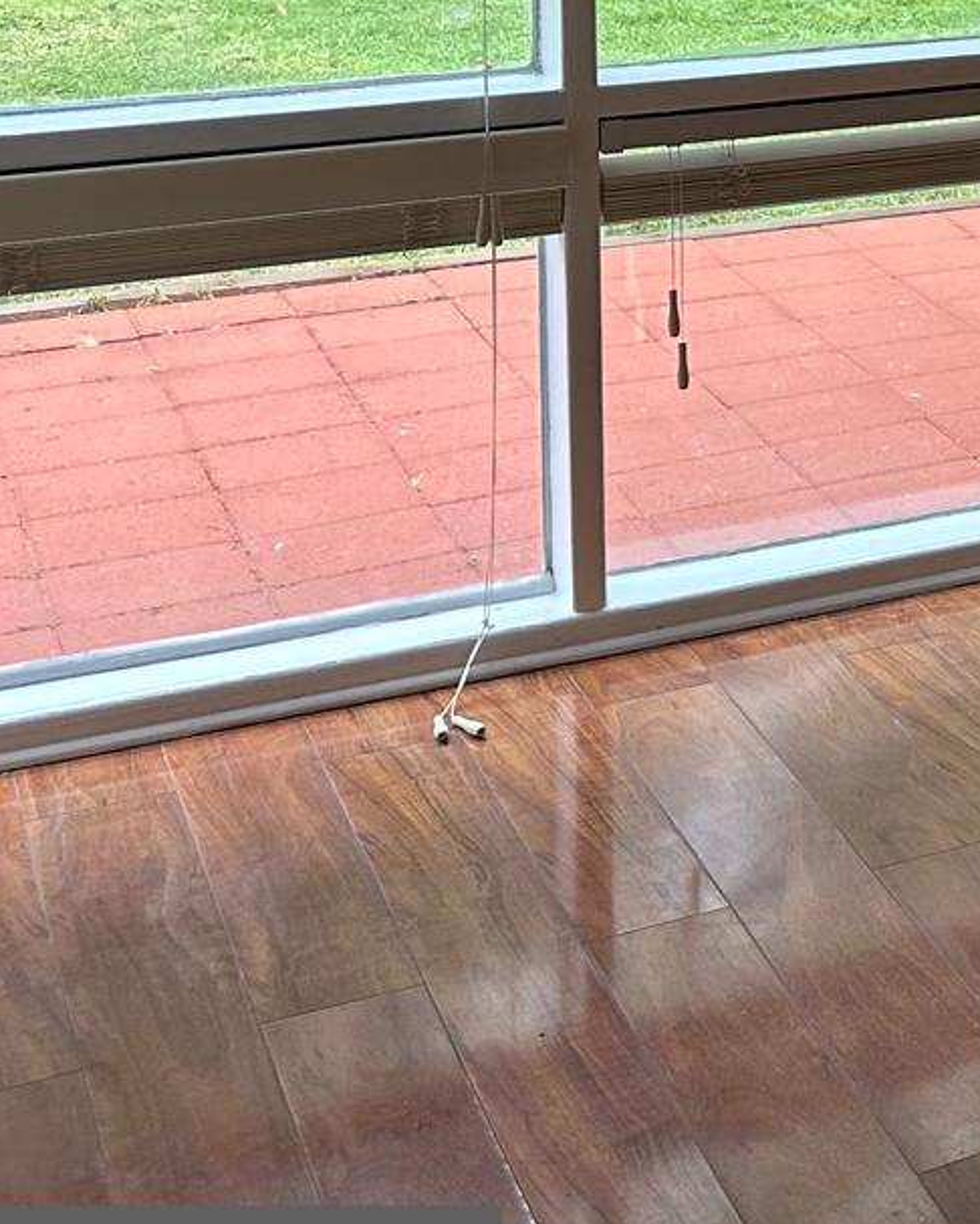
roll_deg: -2.4
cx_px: 2063
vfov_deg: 22.5
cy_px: -177
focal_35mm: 79
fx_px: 2863
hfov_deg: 15.1
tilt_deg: -5.9
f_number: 1.78
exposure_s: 1/120
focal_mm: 6.86
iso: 100
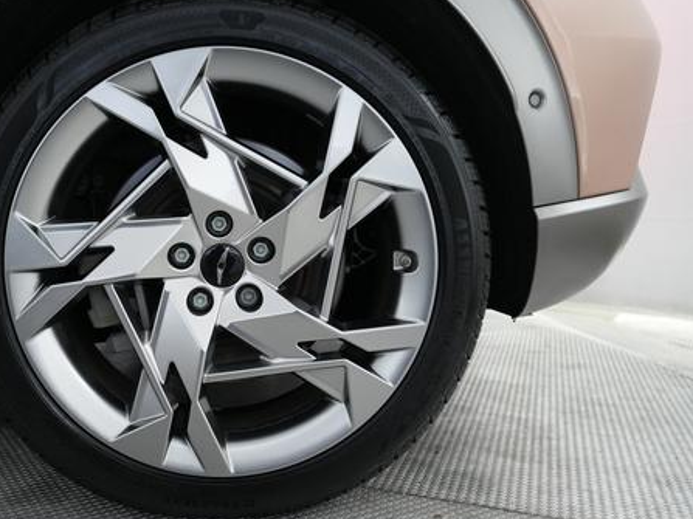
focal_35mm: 33
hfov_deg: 54.2
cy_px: 273
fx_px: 660
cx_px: 229
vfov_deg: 42.9
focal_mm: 24
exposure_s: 1/160
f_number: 2.8
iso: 2000
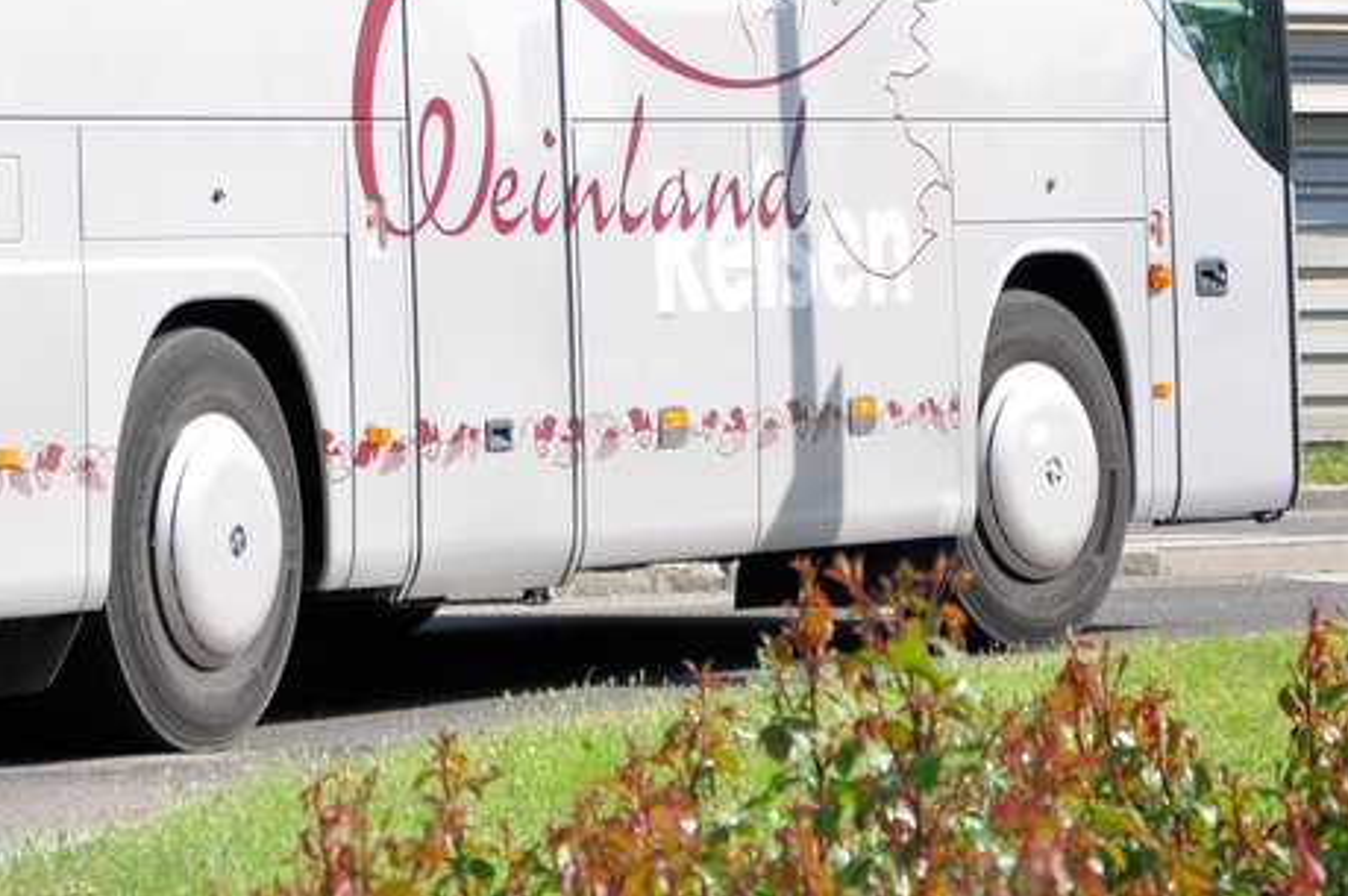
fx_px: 9688
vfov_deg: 5.3
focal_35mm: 259
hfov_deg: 7.9
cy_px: -140
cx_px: 162
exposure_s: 1/500
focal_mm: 66
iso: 200
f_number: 5.3
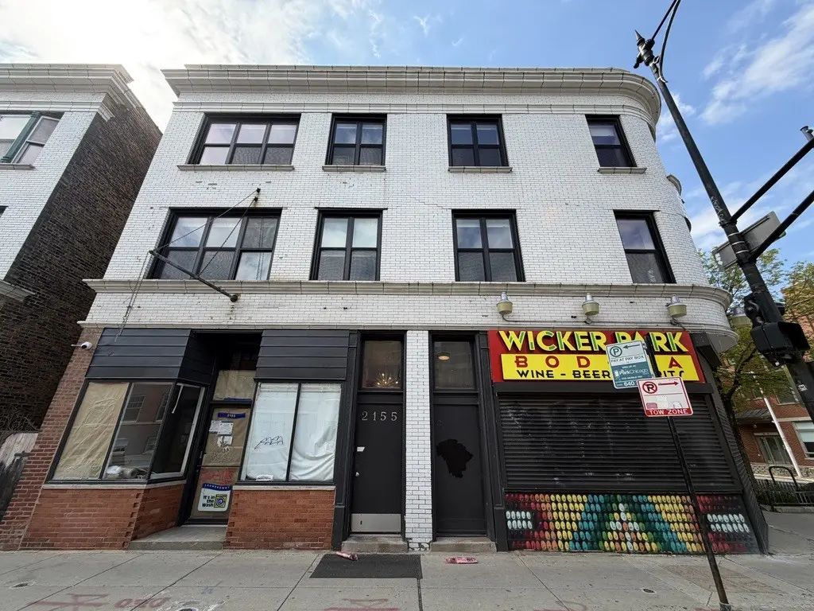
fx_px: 329
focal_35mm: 14
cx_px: 407
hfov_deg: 102.1
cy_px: 306
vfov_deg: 85.7
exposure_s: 1/742
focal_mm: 2.22
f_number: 2.2
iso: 40
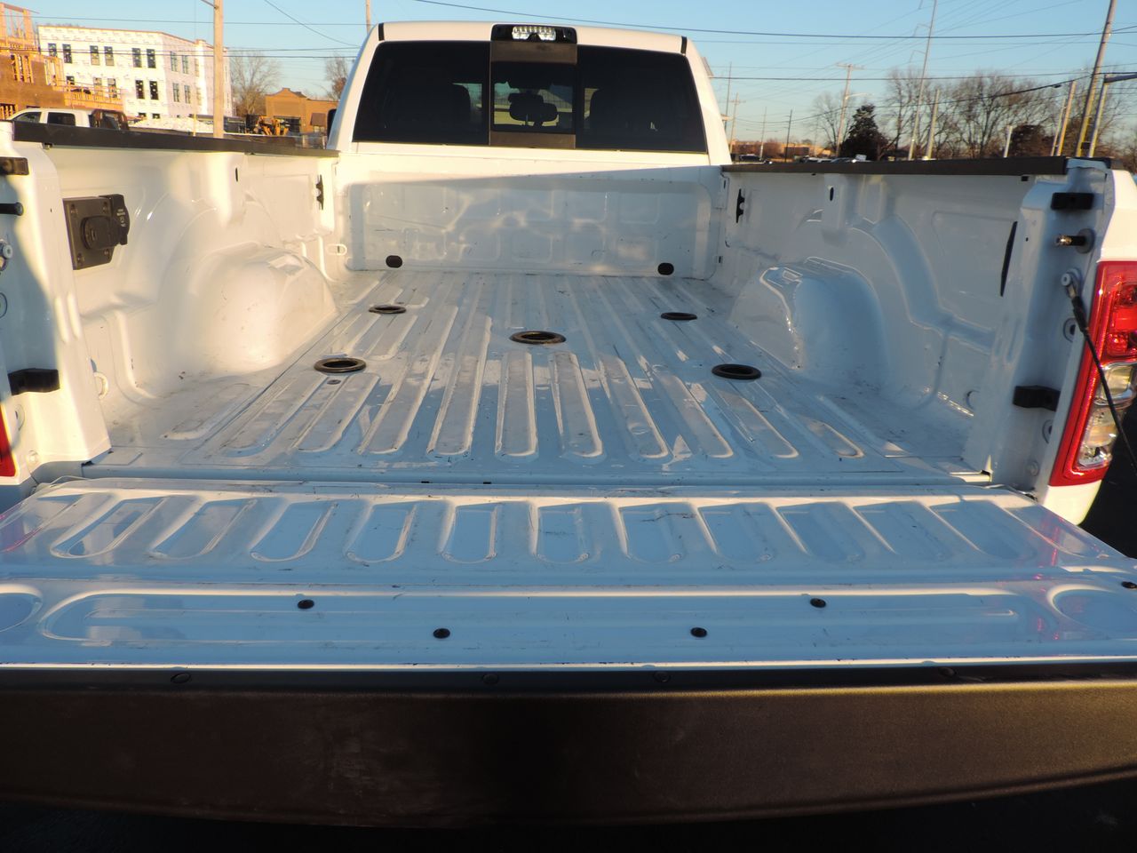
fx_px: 788
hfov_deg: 71.6
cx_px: 568
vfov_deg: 56.8
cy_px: 426
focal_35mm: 24
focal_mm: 4.3
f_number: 3
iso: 80
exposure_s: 1/400
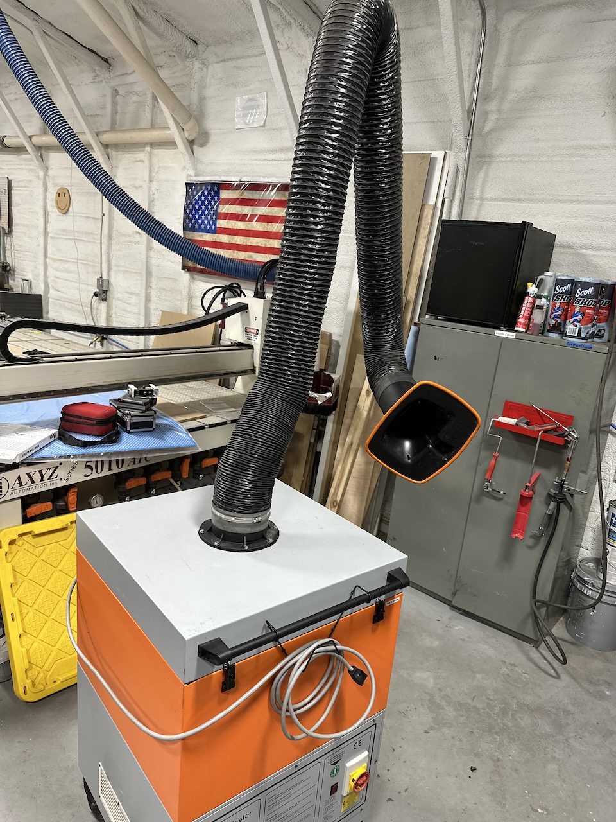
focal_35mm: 24
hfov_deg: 56.8
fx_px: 569
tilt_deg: -12.9
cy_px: 411
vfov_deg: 71.6
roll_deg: -6.6
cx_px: 308
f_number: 1.78
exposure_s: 1/60
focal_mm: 6.86
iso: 250
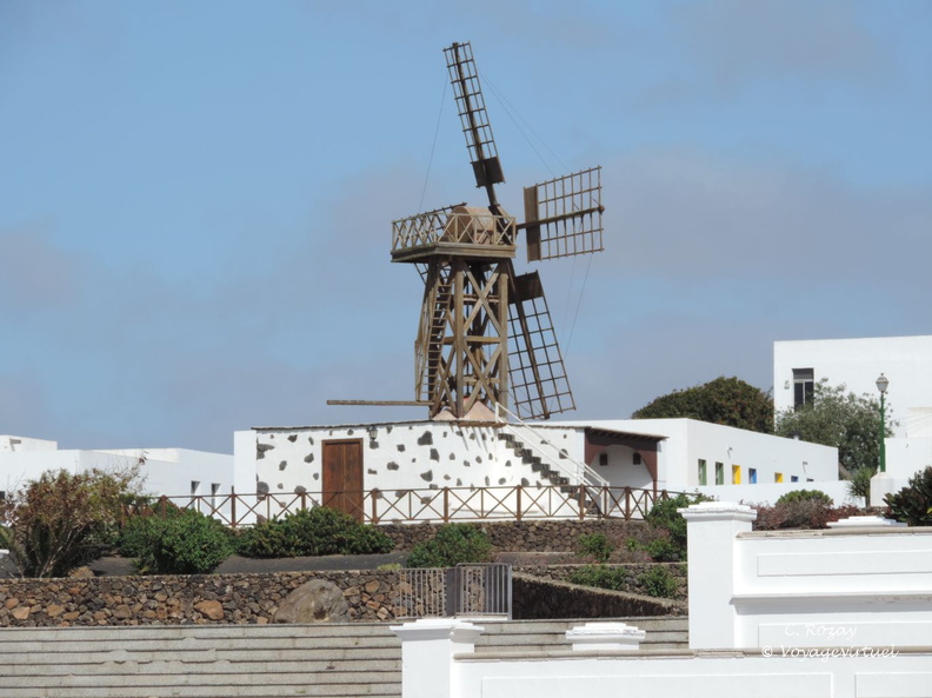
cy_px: 349
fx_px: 6054
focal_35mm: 225
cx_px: 466
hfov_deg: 8.8
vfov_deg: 6.6
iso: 80
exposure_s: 1/800
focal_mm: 40.1
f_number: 4.6
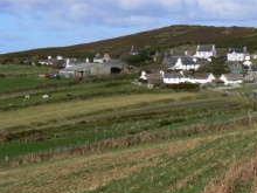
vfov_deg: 12.8
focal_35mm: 116
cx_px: 178
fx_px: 861
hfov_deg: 16.9
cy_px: 95
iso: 80
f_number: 8
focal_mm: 9.9
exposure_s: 1/500
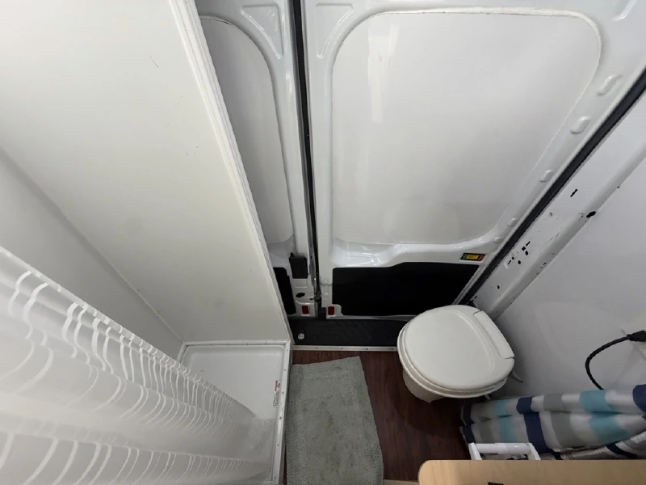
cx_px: 323
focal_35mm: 14
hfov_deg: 102.1
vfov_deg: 85.7
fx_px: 261
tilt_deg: -45.9
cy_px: 242
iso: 320
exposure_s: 1/121
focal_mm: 2.22
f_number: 2.2
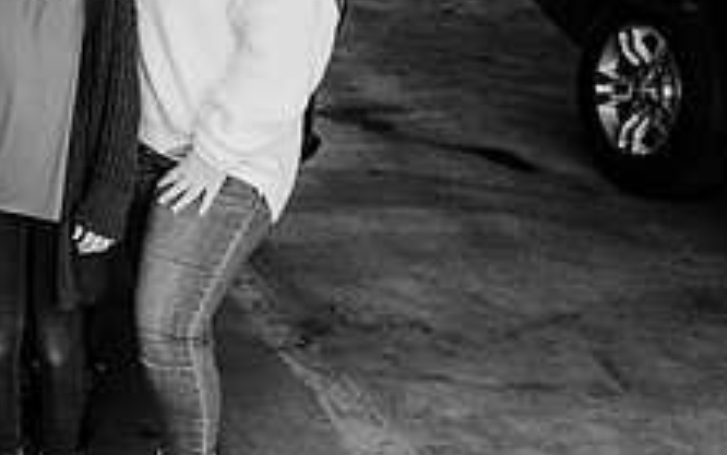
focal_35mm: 64
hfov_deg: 27.8
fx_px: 1269
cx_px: -160
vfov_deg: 20.0
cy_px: 57
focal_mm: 24
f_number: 3.2
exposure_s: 1/250
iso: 250
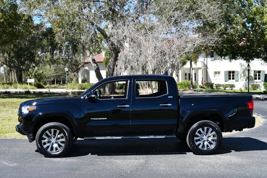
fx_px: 341
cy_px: 89
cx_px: 134
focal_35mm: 46
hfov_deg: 42.7
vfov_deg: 29.3
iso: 160
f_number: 8
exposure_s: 1/250
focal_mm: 23
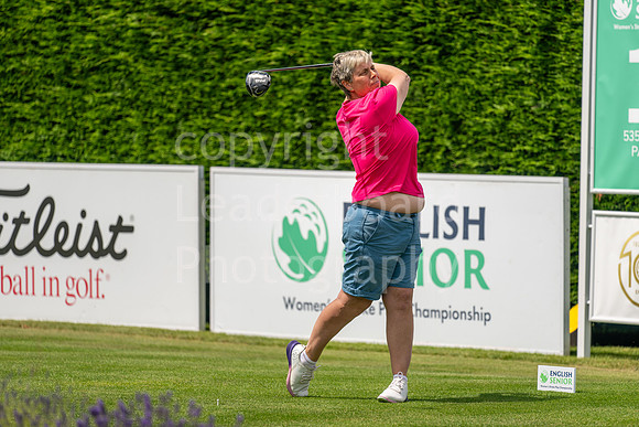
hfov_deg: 6.9
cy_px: 214
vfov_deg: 4.6
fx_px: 5326
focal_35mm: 300
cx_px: 320
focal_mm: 300
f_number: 4
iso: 200
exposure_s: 1/1600
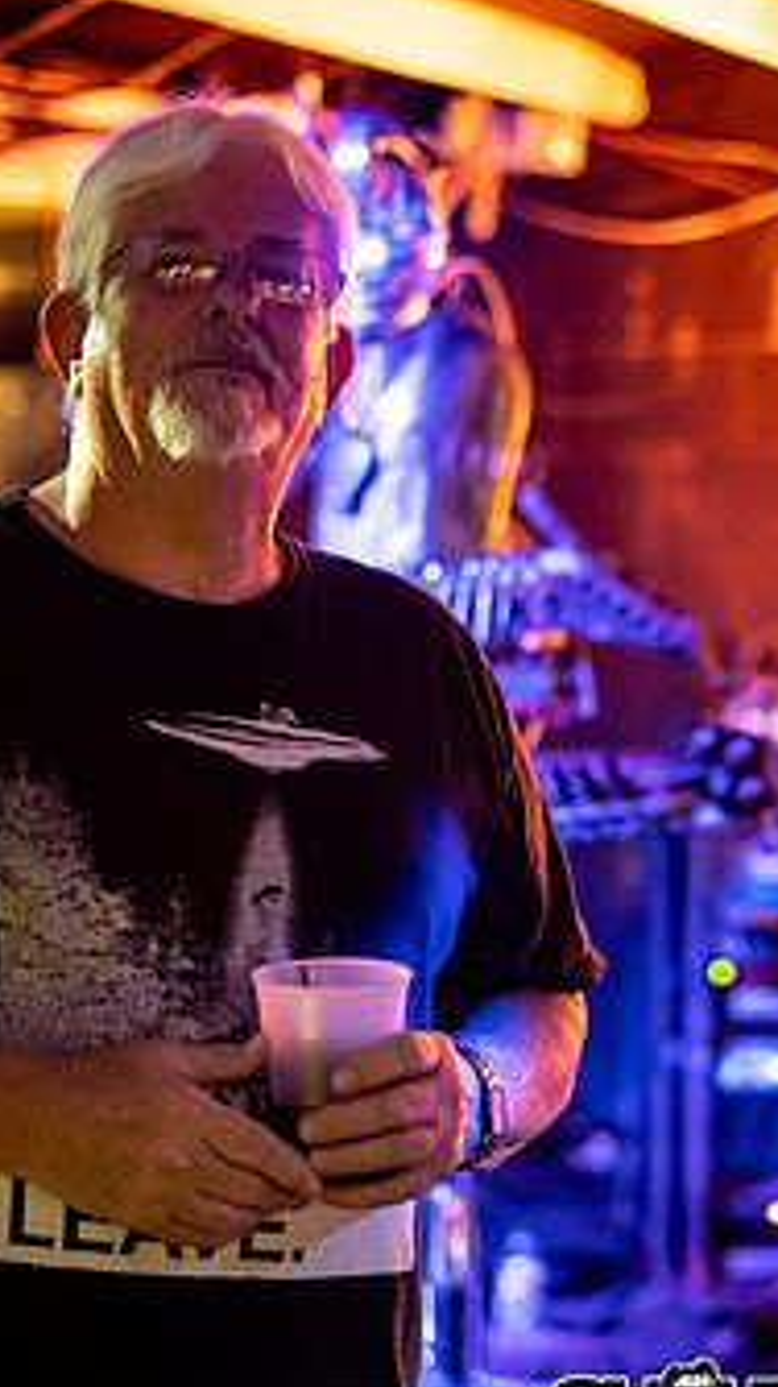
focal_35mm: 97
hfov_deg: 12.3
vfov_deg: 22.0
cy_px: 725
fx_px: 3564
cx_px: 762
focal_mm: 50
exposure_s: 1/125
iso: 2500
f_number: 1.8
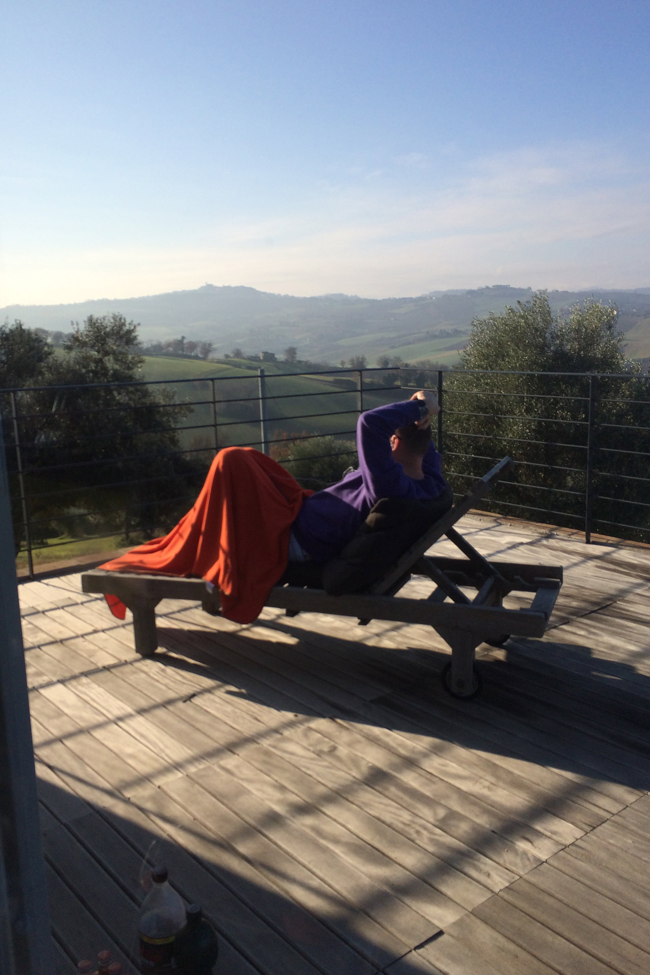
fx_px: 867
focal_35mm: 32
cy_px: 497
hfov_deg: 41.1
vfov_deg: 58.7
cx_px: 308
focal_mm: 4.12
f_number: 2.2
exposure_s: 1/1953
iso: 32
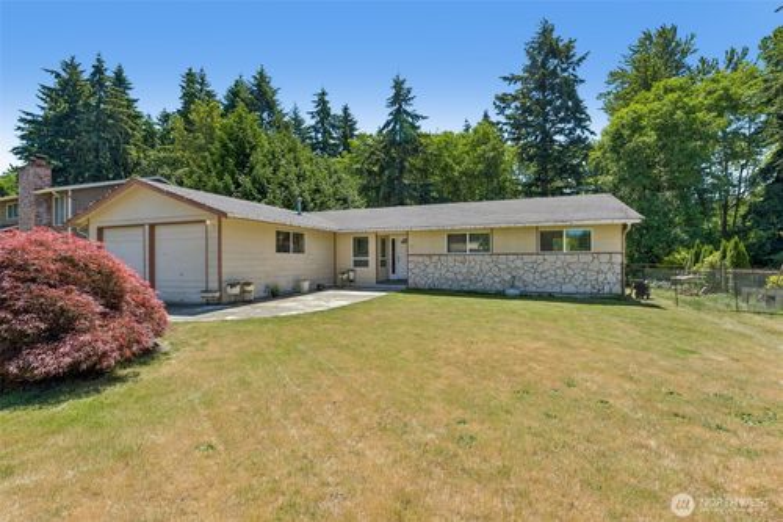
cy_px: 261
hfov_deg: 95.0
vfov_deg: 72.0
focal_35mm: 16
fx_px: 359
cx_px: 392
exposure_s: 1/200
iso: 250
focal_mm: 11
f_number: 9
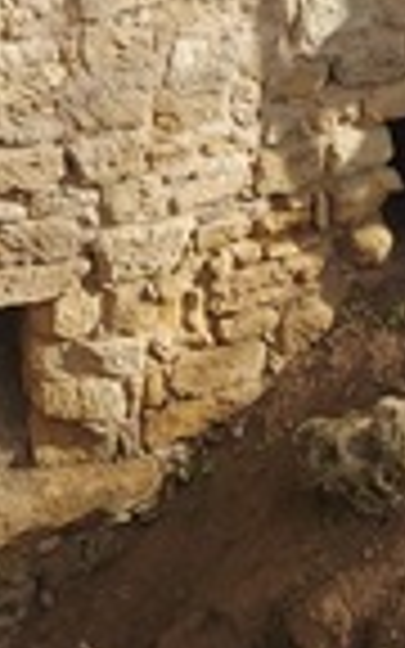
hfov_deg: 7.3
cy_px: -983
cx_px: 338
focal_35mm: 180
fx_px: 3179
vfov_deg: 10.0
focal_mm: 5.23
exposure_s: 1/1227
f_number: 1.8
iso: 32
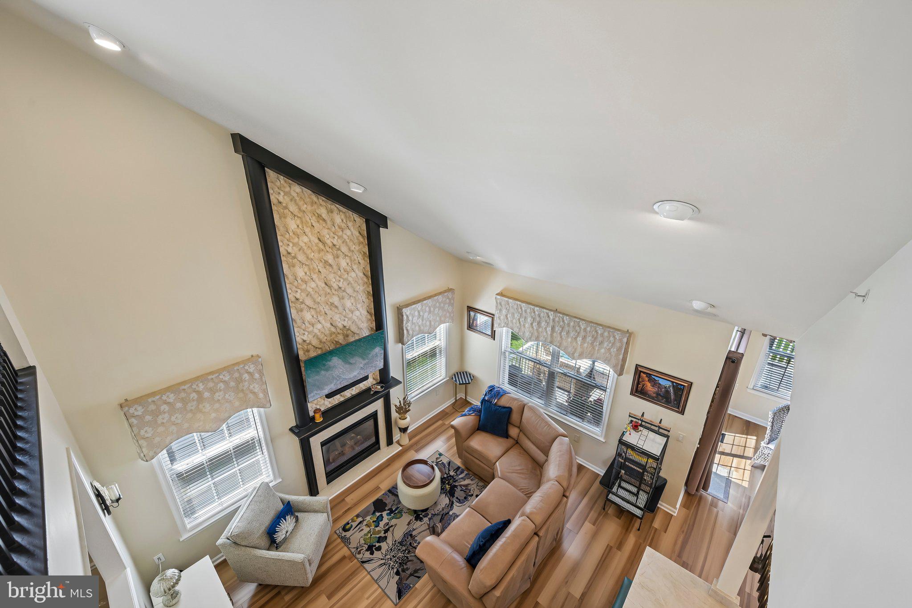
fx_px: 355
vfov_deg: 81.2
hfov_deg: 104.3
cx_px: 456
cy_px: 304
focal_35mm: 14
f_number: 8
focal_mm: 14
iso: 400
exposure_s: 1/15
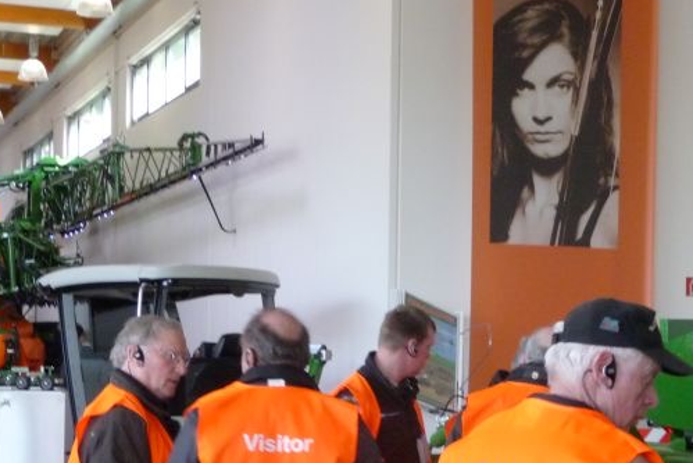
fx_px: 1540
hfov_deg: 25.3
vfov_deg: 16.9
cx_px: 382
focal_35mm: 80
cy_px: 384
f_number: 4.2
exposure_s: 1/30
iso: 400
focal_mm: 8
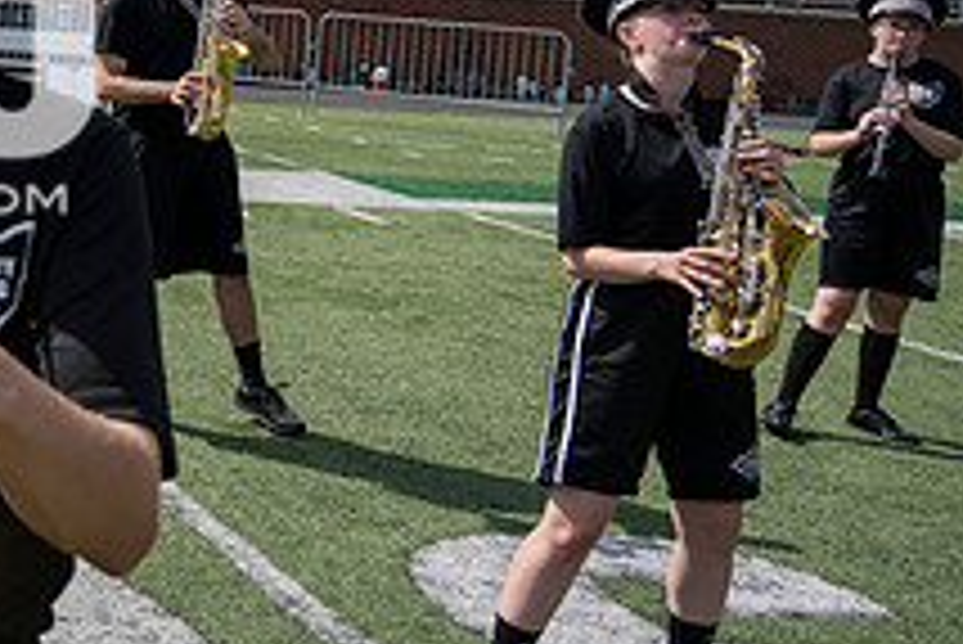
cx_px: -243
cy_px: 38
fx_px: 1740
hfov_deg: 26.8
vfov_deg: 20.4
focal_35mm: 65
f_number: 5
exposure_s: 1/1600
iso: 200
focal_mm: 24
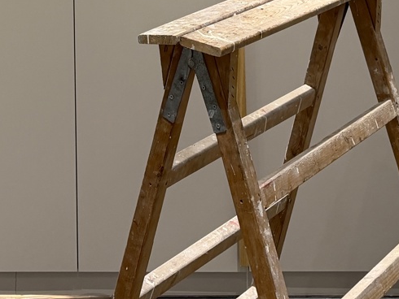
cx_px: 51
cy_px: -262
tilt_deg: +2.3
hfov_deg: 20.5
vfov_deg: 13.8
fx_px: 1084
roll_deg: +1.1
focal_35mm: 94
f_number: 1.78
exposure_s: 1/50
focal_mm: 6.76
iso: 125
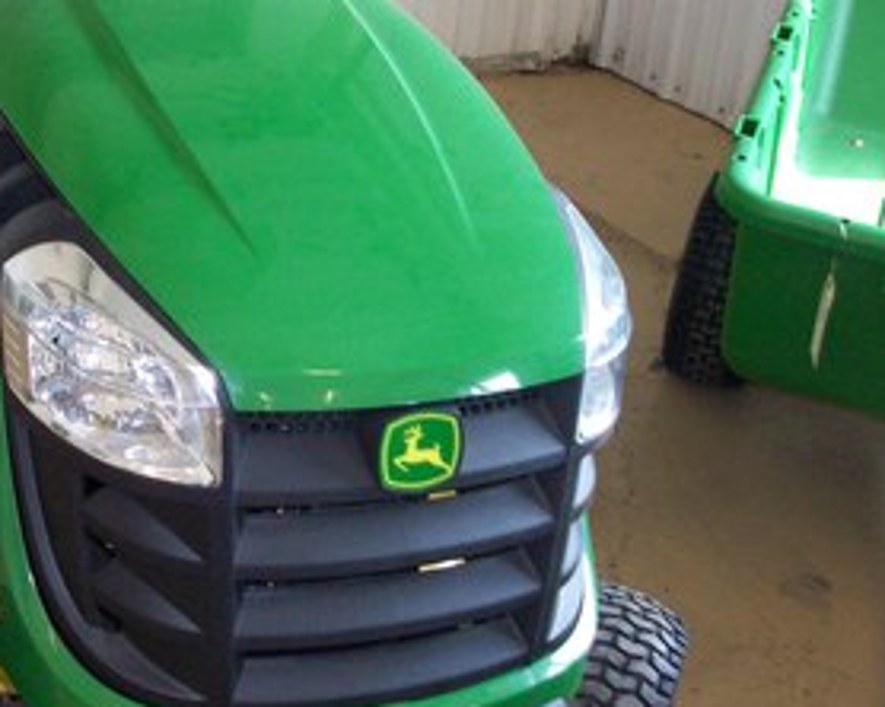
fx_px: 1701
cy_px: 242
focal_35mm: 65
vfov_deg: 23.4
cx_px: 201
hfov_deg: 28.6
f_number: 2.8
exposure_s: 1/60
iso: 160
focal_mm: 5.7
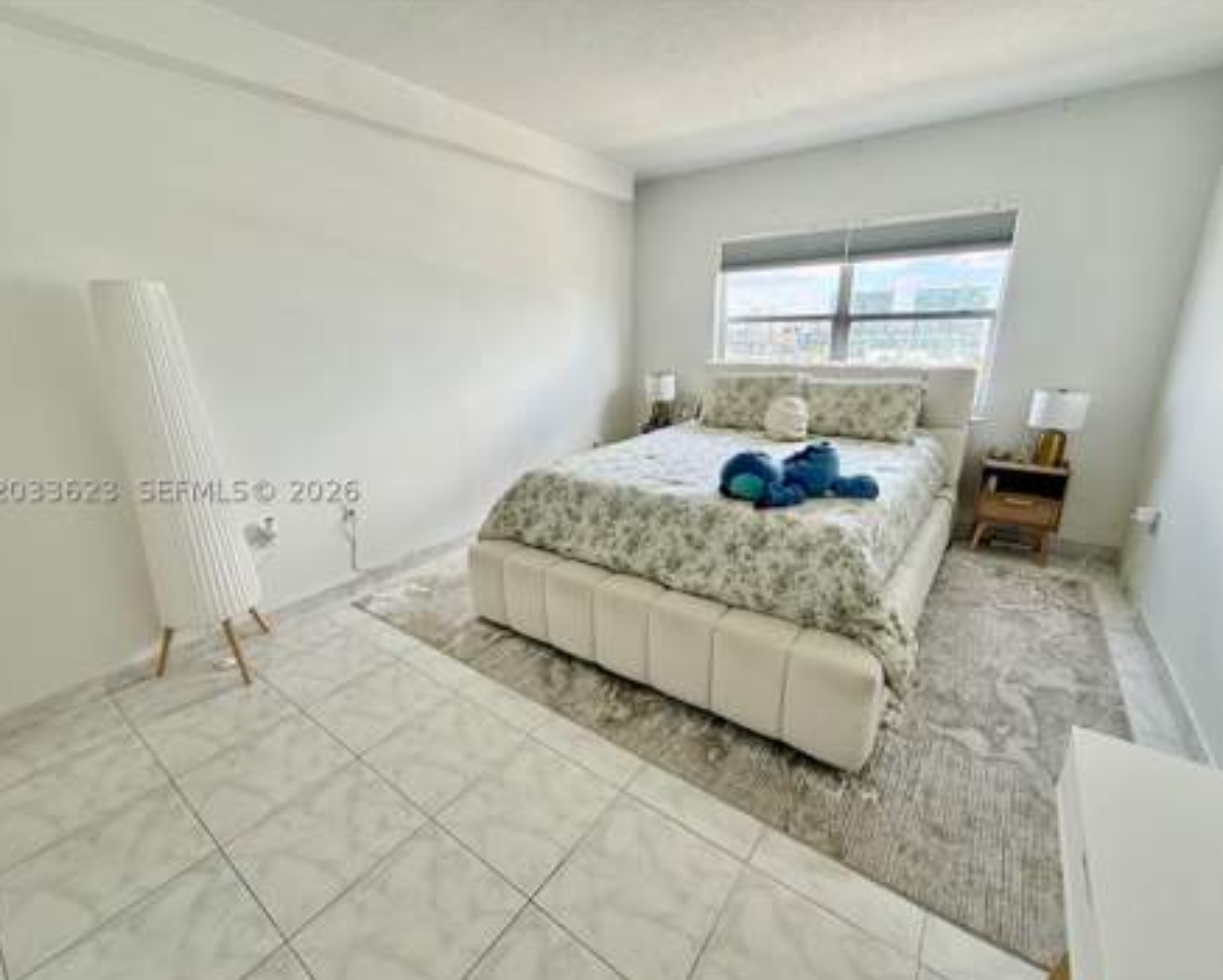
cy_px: 490
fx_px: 543
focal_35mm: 15
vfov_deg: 84.1
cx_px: 616
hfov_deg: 96.8
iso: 64
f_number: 2.2
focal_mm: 2.22
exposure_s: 1/118
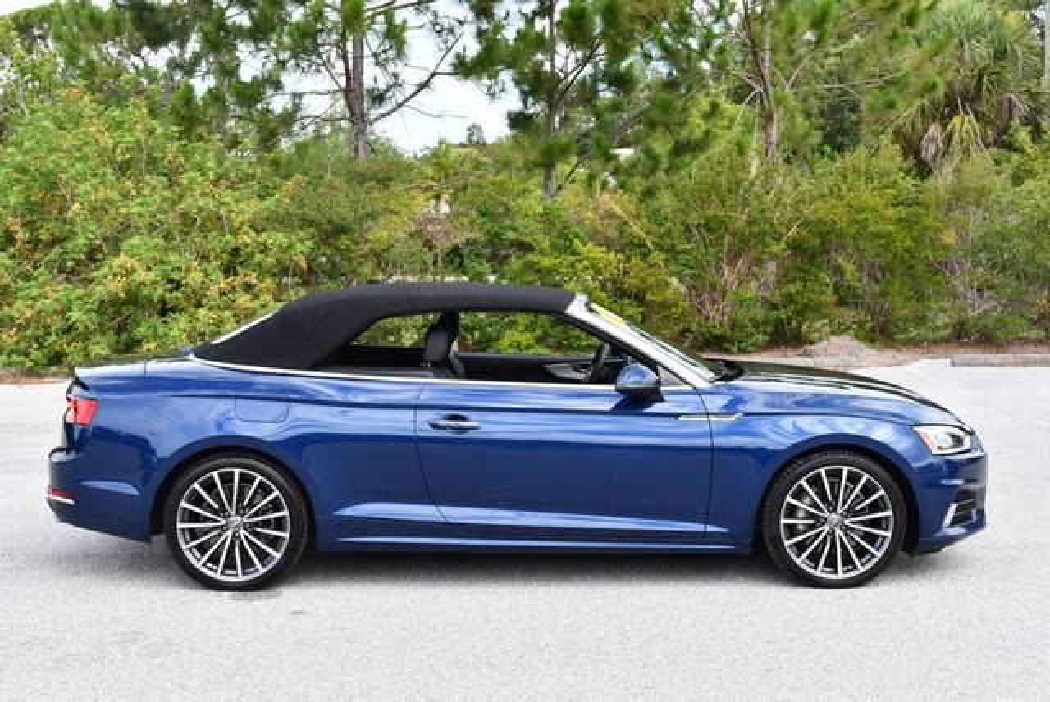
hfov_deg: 41.1
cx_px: 525
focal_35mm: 48
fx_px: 1401
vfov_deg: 28.1
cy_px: 351
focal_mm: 24
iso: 200
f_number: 6.3
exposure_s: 1/250
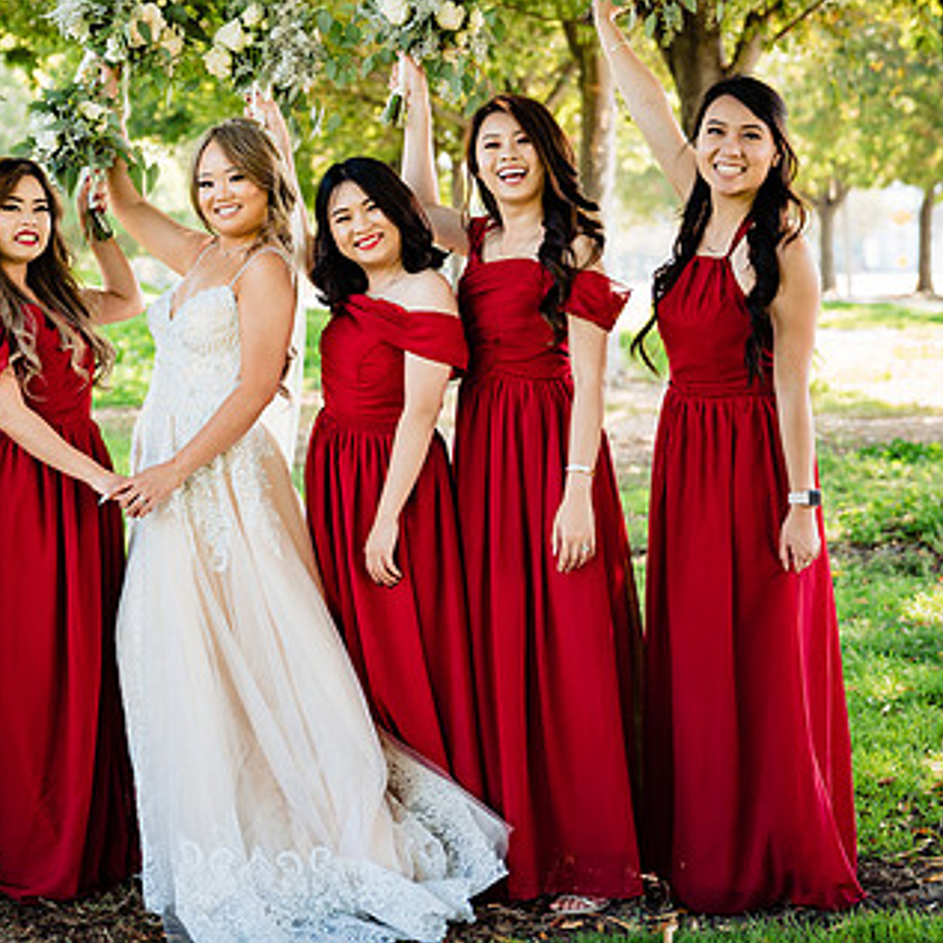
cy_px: 373
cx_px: 226
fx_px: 2589
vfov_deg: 20.6
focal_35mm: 84
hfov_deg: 20.5
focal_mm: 54
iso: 200
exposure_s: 1/160
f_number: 2.8
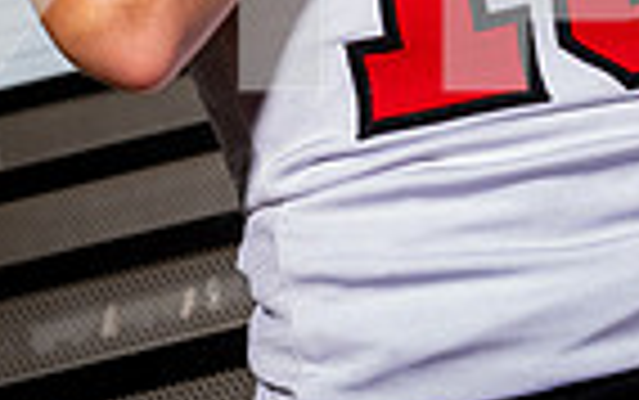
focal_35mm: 139
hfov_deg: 15.0
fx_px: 2423
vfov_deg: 9.0
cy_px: -360
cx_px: 400
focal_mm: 43
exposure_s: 1/250
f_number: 8
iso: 100
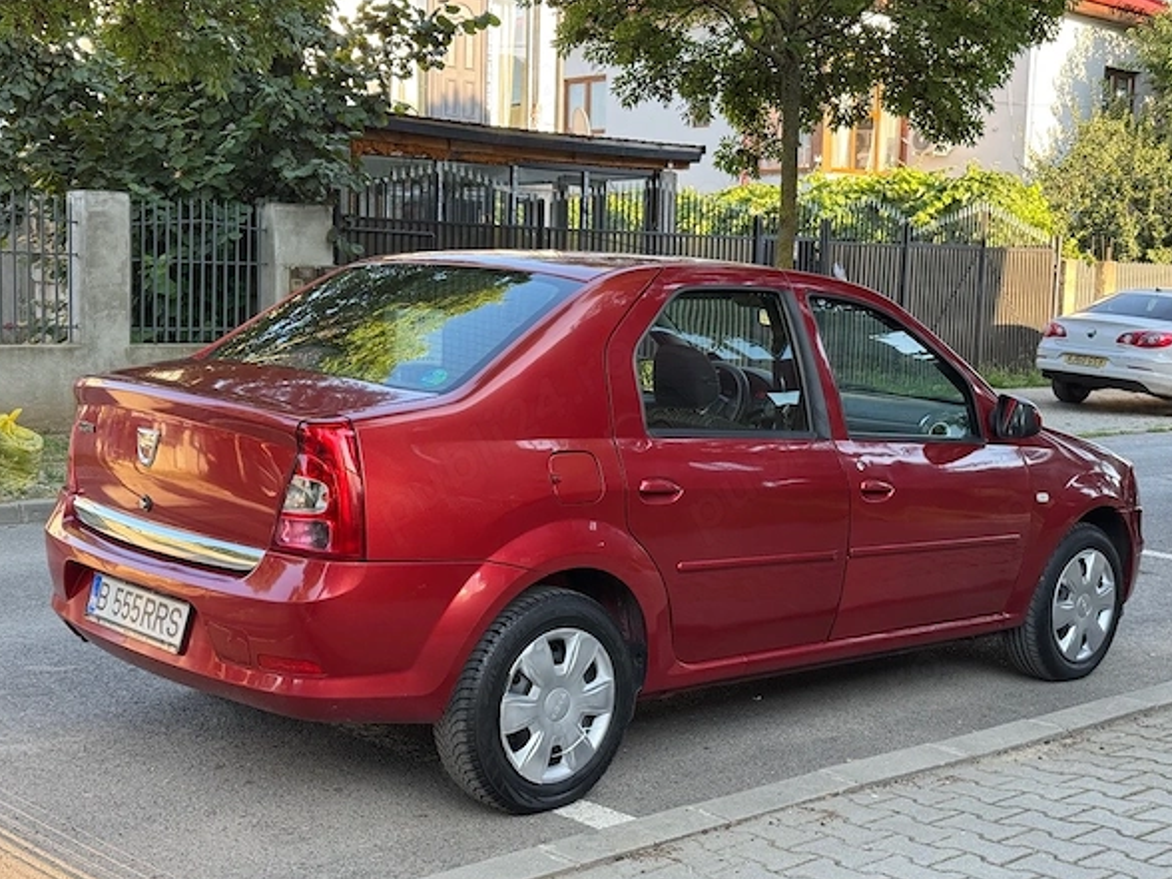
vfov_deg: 29.7
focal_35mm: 49
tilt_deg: -5.8
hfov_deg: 38.9
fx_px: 1659
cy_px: 444
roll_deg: -1.0
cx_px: 584
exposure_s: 1/172
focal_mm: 6.76
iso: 80
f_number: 1.78
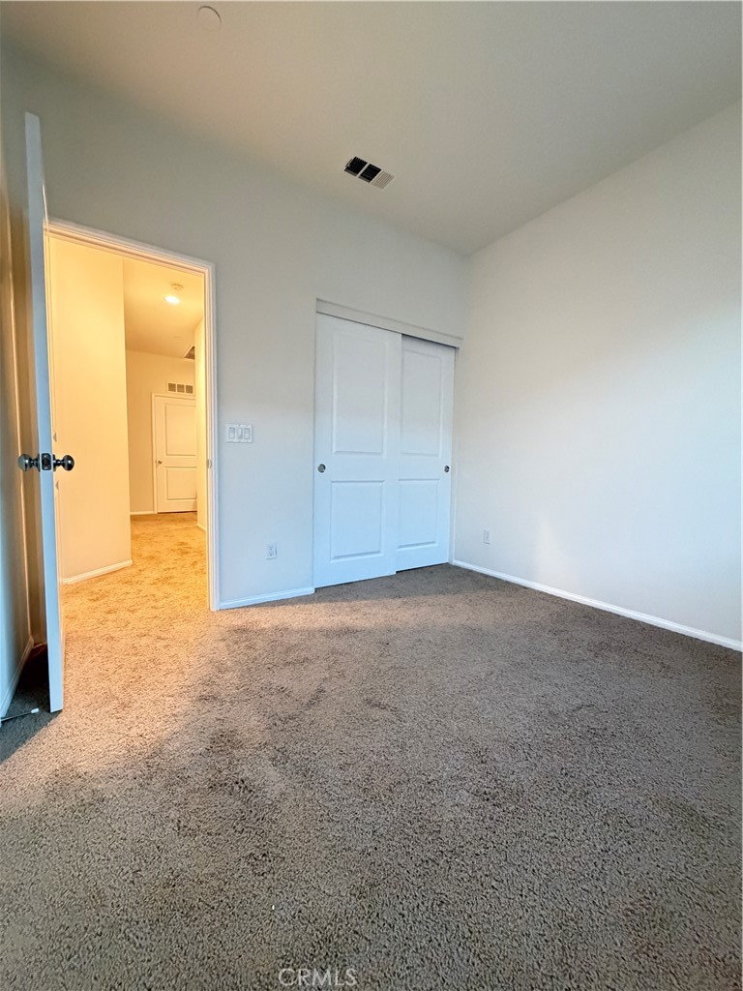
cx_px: 372
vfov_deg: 102.1
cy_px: 496
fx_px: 401
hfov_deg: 85.7
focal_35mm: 14
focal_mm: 2.22
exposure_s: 1/60
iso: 1250
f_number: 2.2
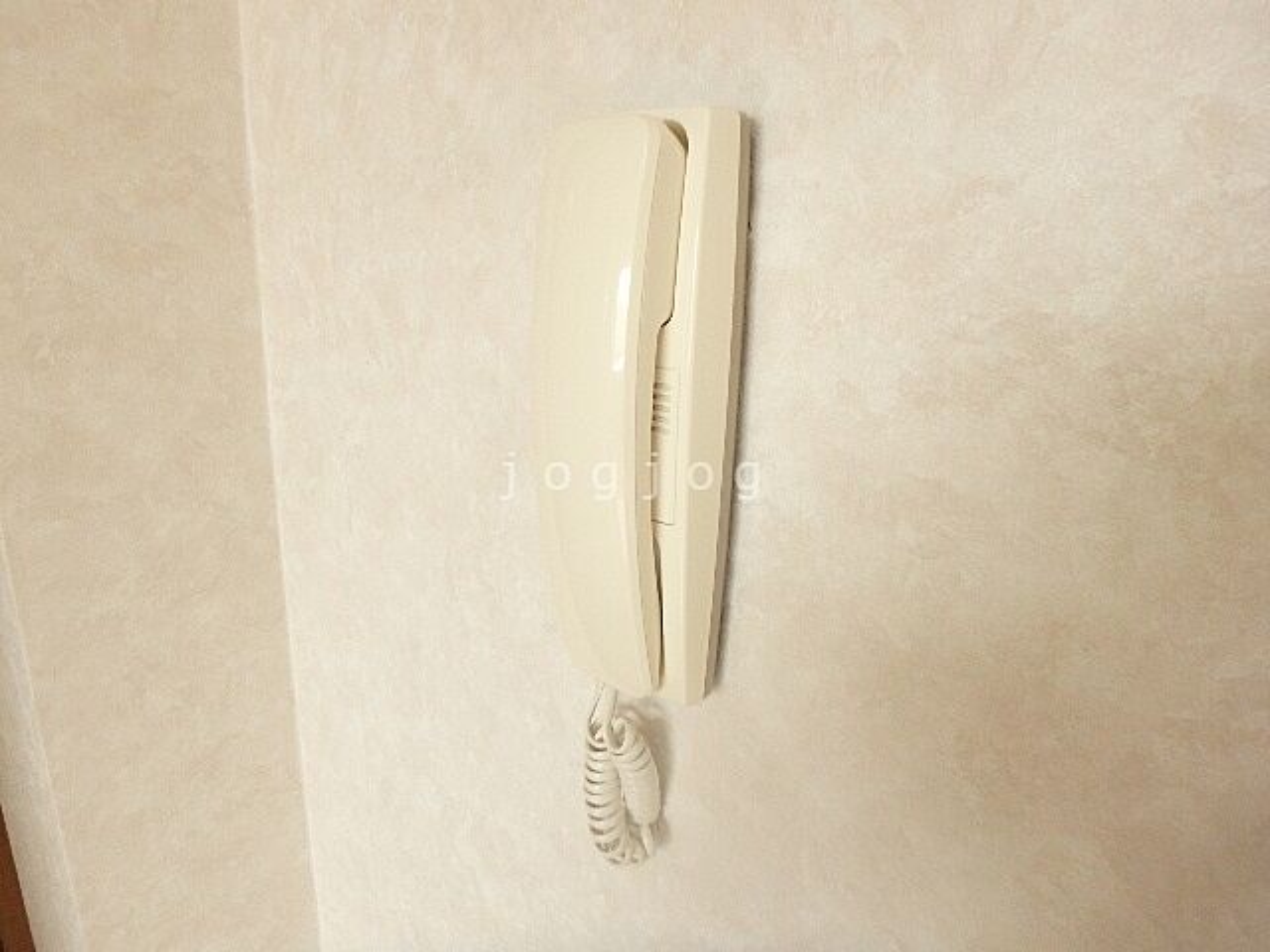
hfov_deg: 79.0
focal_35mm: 21
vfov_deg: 63.4
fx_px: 770
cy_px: 476
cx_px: 635
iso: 320
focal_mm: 3.7
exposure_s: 1/30
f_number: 3.5
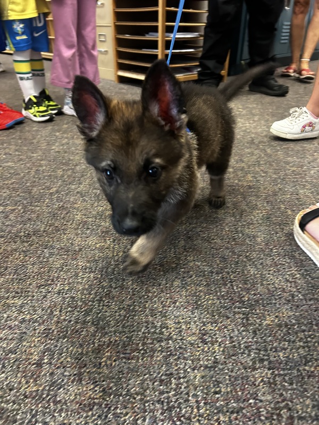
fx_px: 319
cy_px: 212
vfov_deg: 67.3
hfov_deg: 53.1
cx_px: 160
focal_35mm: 26
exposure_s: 1/60
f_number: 1.5
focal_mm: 5.7
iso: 500
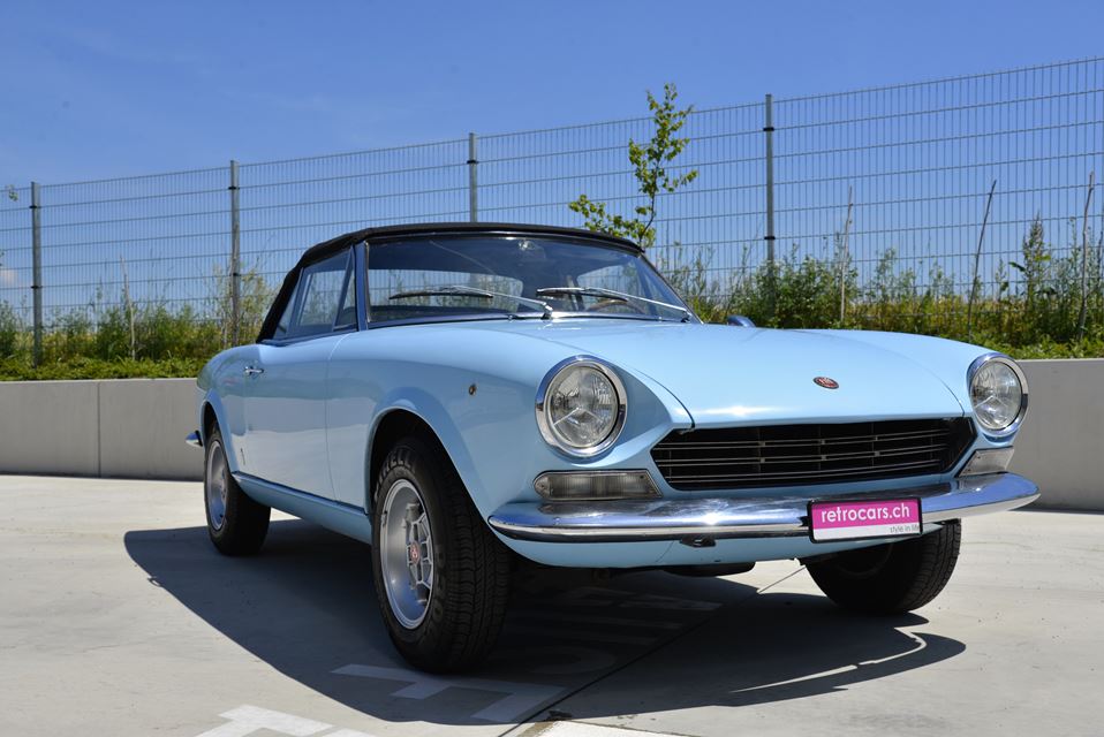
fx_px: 1166
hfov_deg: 50.7
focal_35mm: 38
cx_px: 552
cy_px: 368
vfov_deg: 35.1
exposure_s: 1/320
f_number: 9
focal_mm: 38
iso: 100
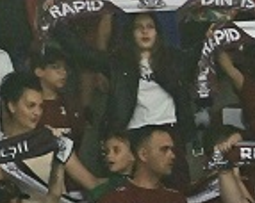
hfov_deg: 0.8
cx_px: 1022
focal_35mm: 2285
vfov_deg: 0.7
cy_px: 351
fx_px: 17221
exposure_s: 1/800
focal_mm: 290
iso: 3200
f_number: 5.6
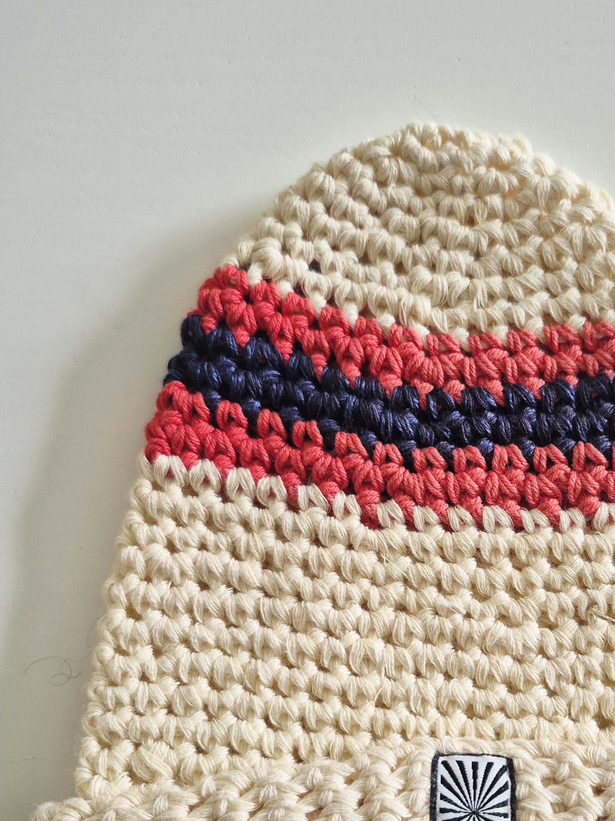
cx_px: 466
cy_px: 550
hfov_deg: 39.5
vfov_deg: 51.6
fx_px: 829
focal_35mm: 35
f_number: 1.8
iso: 640
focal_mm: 5.4
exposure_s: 1/100
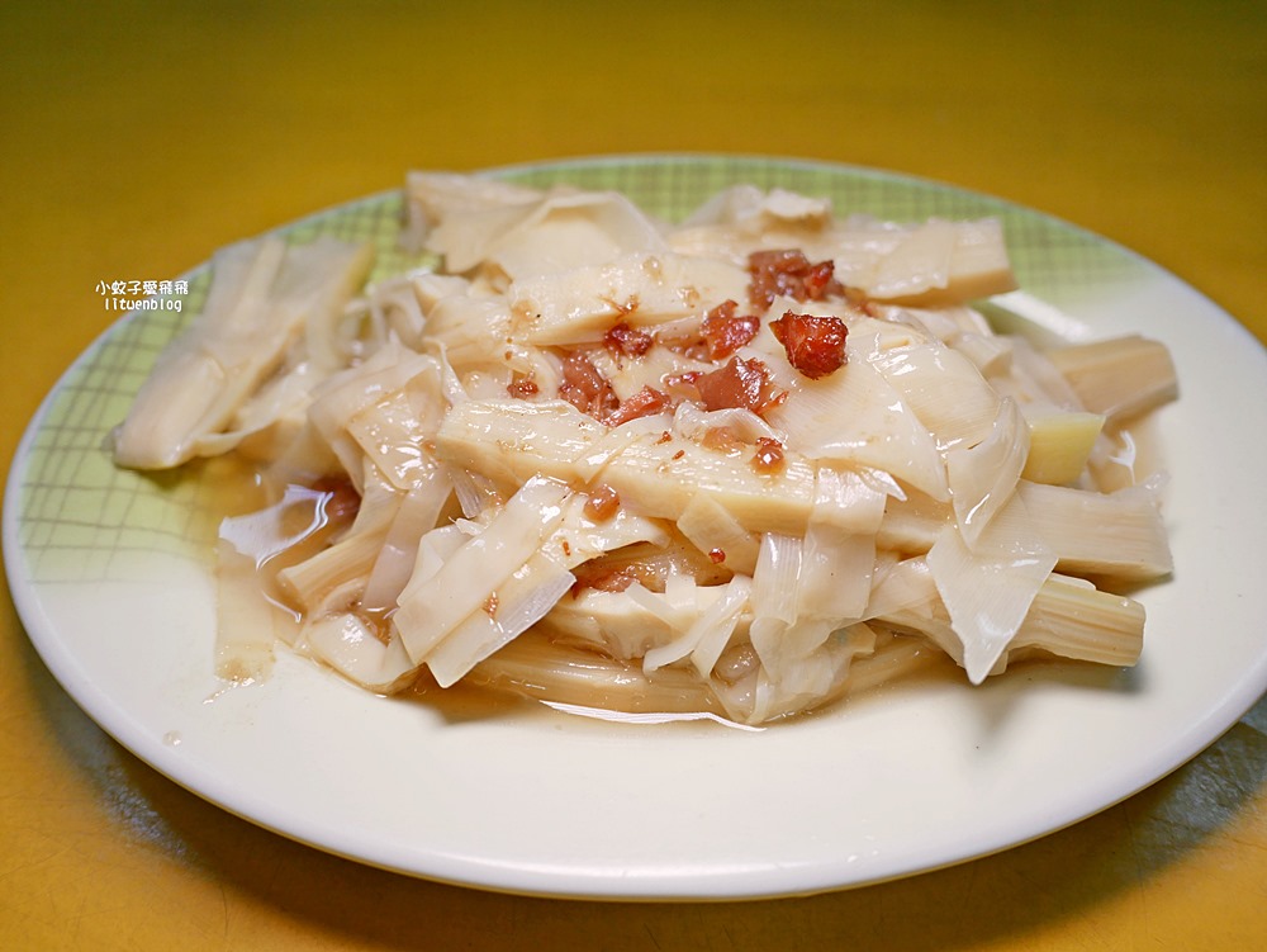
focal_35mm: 28
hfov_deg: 63.4
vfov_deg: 49.8
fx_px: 1025
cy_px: 476
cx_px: 634
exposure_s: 1/125
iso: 200
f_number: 2.5
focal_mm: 14
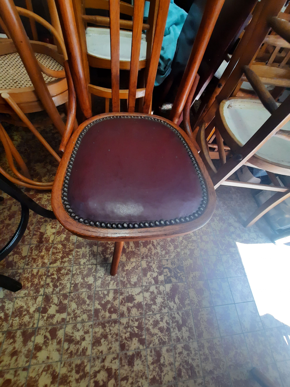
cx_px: 145
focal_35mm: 13
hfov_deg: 89.9
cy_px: 194
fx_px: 145
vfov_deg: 106.2
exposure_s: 1/50
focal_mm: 1.74
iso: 125
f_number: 2.2
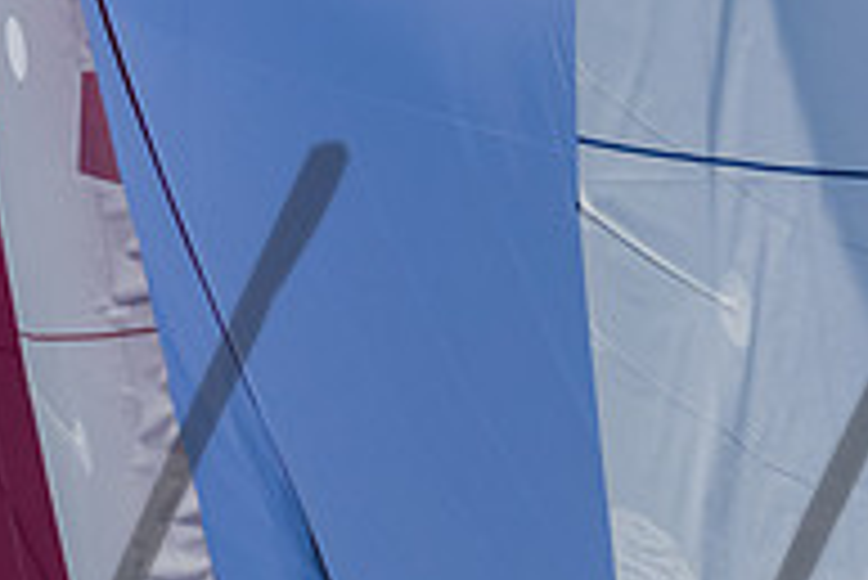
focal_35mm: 1093
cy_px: 782
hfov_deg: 1.9
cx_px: 989
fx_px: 26372
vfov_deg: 1.3
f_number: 14
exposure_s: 1/1600
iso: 640
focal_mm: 240
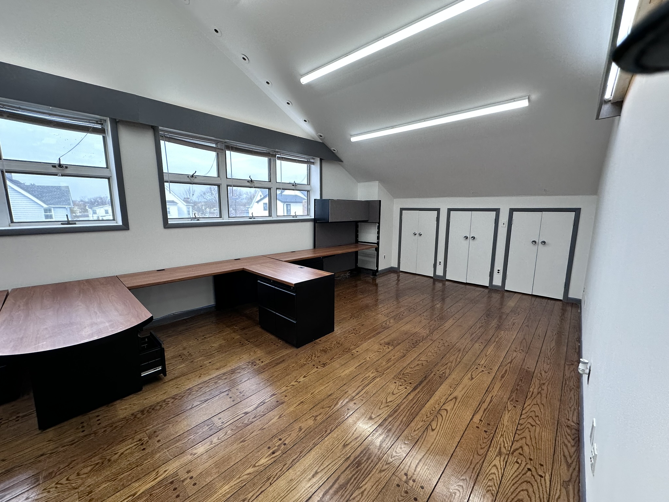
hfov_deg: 102.1
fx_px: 271
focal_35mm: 14
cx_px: 334
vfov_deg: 85.7
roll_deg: -0.5
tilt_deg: -9.1
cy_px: 251
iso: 64
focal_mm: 2.22
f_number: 2.2
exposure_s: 1/120
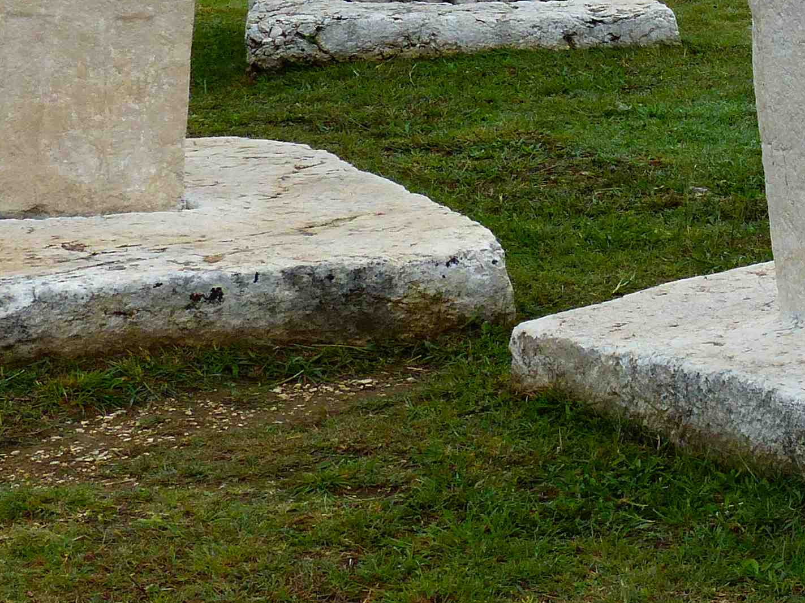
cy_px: -171
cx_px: 810
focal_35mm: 149
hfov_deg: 13.1
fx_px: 3465
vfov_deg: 9.8
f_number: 4
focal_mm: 9.1
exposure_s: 1/500
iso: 100
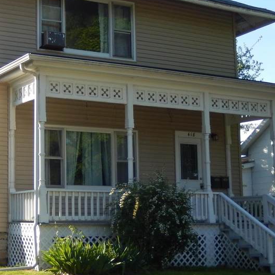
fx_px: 620
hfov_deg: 24.4
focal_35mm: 69
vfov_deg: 25.0
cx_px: 32
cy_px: 152
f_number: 3.8
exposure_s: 1/400
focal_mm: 5.7
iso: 125
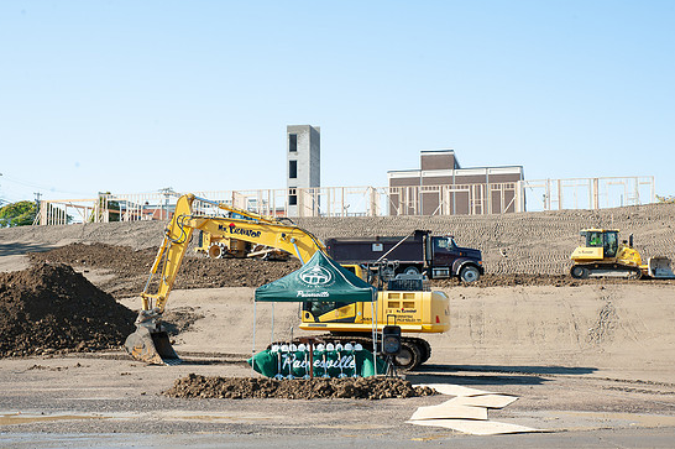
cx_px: 320
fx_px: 955
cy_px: 220
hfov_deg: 38.9
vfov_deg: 26.4
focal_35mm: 51
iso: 400
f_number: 13
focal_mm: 48
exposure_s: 1/250
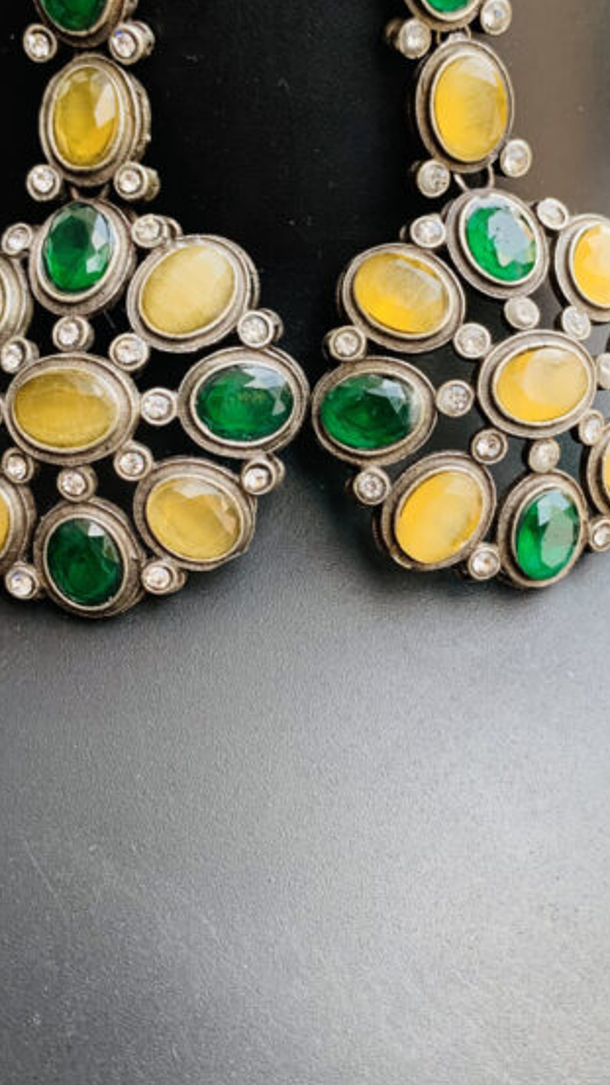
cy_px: 447
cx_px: 316
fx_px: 1179
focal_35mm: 41
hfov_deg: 29.0
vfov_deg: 49.2
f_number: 1.8
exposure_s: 1/122
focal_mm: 4.25
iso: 40
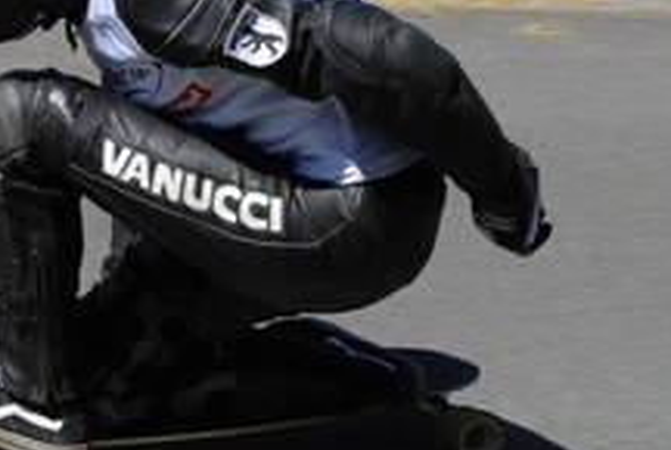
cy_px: 106
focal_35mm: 137
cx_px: -109
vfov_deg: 10.0
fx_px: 2559
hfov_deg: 14.5
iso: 200
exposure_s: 1/500
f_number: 7.1
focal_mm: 30
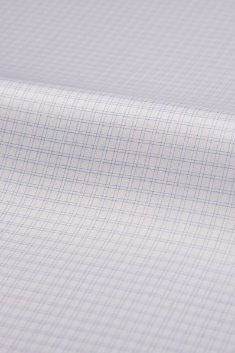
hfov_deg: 15.9
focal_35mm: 86
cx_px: 118
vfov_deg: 23.7
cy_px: 177
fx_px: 843
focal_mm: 85
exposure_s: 1/100
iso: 160
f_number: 8
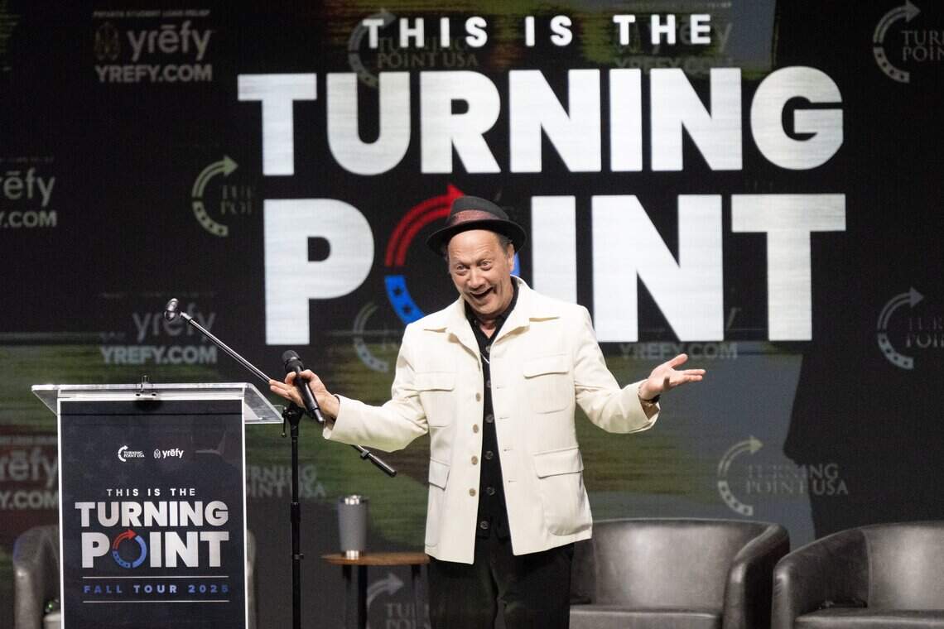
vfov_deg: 5.1
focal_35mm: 270
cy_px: 314
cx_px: 472
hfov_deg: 7.6
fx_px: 7079
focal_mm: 270
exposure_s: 1/800
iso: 4000
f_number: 4
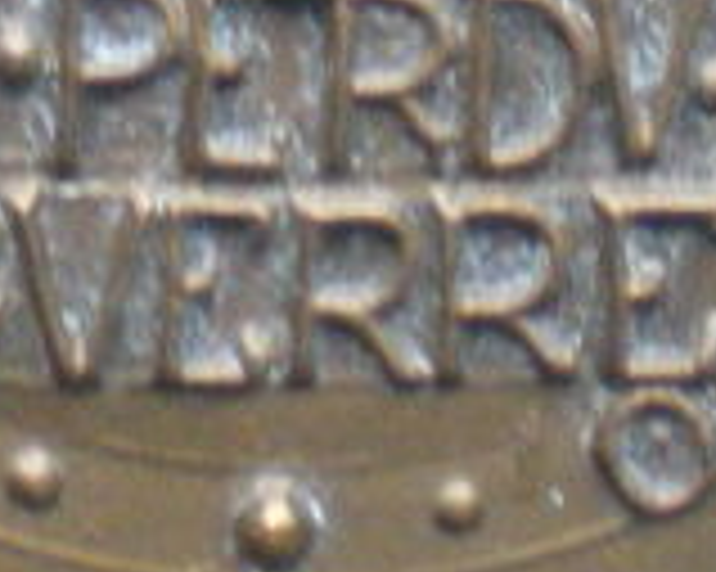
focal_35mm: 234
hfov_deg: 8.2
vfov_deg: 6.5
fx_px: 4956
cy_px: -315
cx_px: 41
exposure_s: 1/30
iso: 400
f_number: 3.1
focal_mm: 6.3
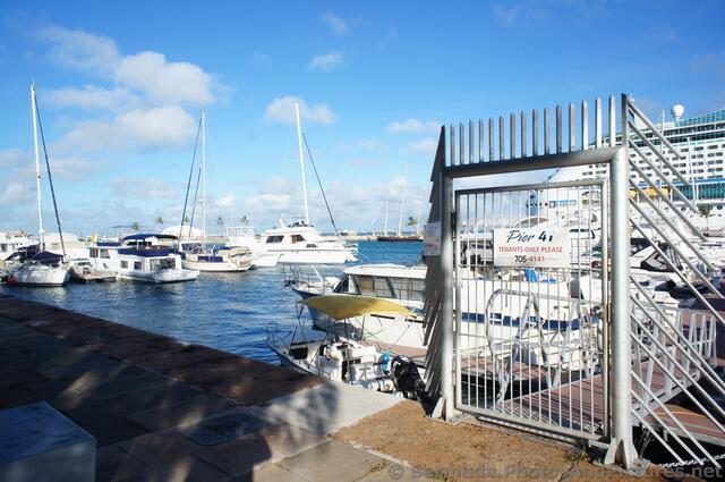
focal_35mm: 24
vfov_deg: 53.0
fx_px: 483
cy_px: 241
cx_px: 362
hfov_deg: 73.8
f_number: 13
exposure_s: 1/320
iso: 200
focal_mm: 16
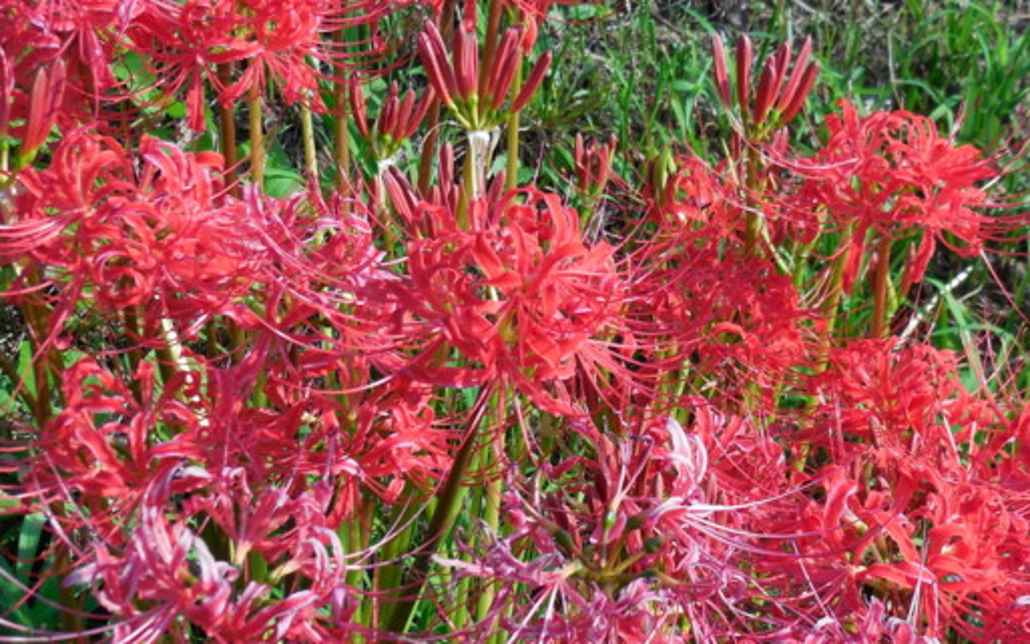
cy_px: 433
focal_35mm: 76
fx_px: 2134
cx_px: 711
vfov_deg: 17.1
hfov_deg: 26.9
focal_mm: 8.2
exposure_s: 1/640
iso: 125
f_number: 3.8
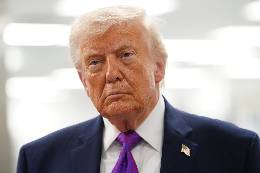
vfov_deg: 9.5
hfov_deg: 14.2
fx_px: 1040
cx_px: 130
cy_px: 86
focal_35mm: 144
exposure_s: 1/500
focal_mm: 96
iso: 2500
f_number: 2
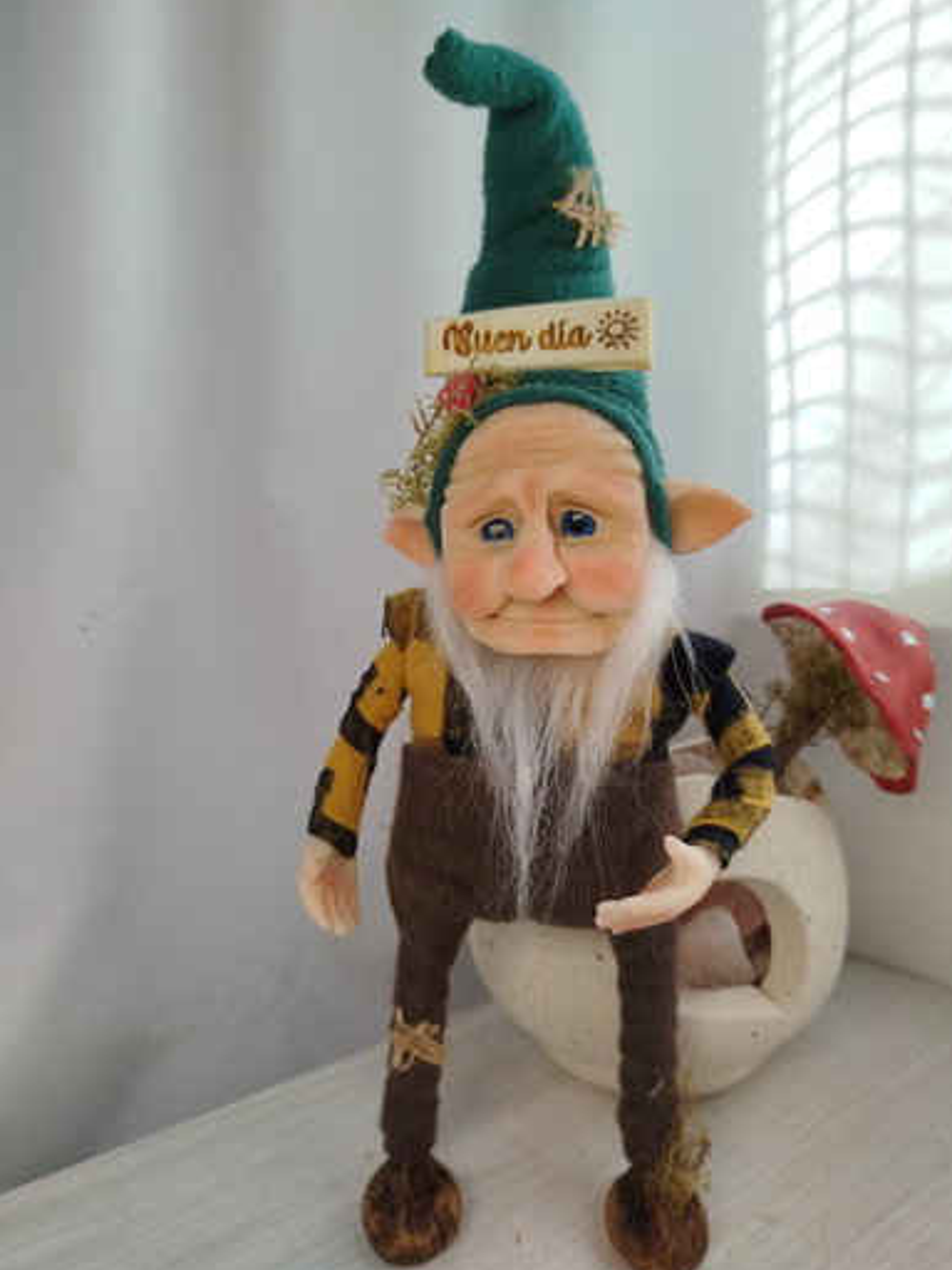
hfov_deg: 54.9
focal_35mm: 25
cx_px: 493
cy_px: 634
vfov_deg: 69.4
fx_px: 917
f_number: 1.7
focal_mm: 5.31
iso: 50
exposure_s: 1/198
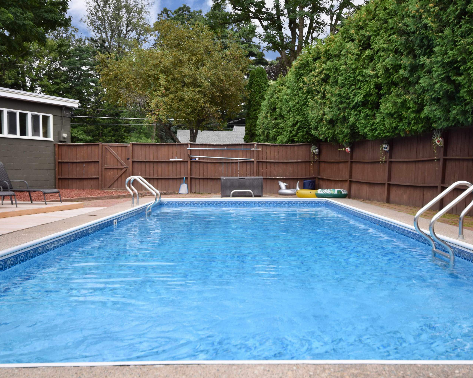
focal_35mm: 34
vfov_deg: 43.4
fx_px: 476
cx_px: 249
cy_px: 189
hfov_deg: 52.8
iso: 200
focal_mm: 20
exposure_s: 1/100
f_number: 8
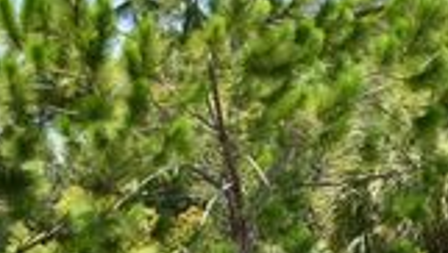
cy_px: 500
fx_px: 2176
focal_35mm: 183
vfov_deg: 6.5
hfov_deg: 11.2
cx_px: -242
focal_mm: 22
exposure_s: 1/250
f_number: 8
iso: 160
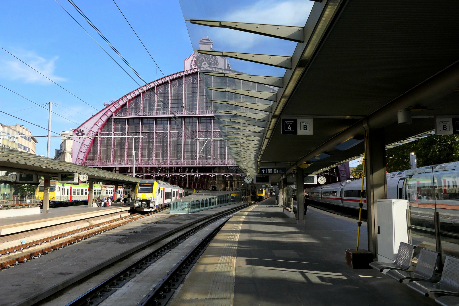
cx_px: 230
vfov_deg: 46.4
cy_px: 153
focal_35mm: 28
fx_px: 357
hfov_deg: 65.5
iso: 800
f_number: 8
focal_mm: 10.3
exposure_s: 1/800
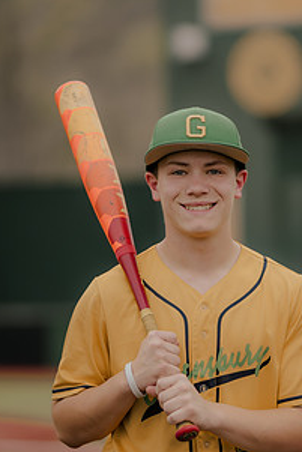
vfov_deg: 10.8
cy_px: 263
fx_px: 2388
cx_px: 215
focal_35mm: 190
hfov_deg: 7.2
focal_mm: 85
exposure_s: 1/1600
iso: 125
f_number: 1.4
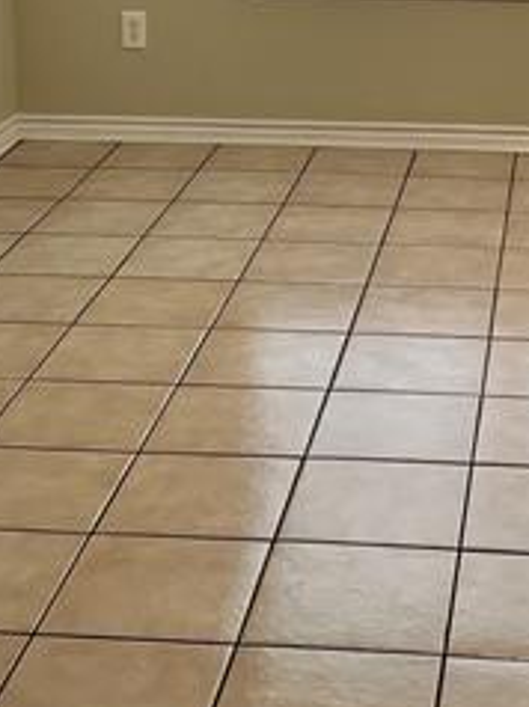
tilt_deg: -8.4
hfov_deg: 17.3
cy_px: -9
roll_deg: +0.3
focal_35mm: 84
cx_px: 455
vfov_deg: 22.4
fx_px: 1715
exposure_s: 1/120
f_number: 1.5
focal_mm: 5.7
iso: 100
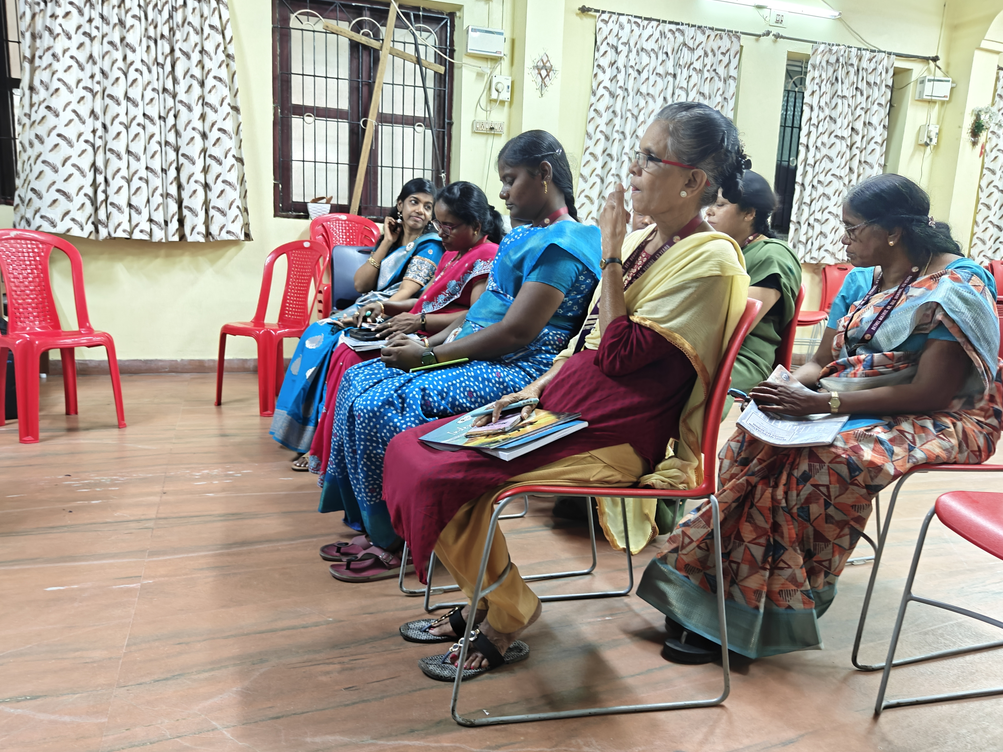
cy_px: 386
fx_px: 724
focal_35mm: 25
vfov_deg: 54.9
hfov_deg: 69.4
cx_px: 488
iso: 1600
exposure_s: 1/33
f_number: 1.8
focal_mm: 5.59
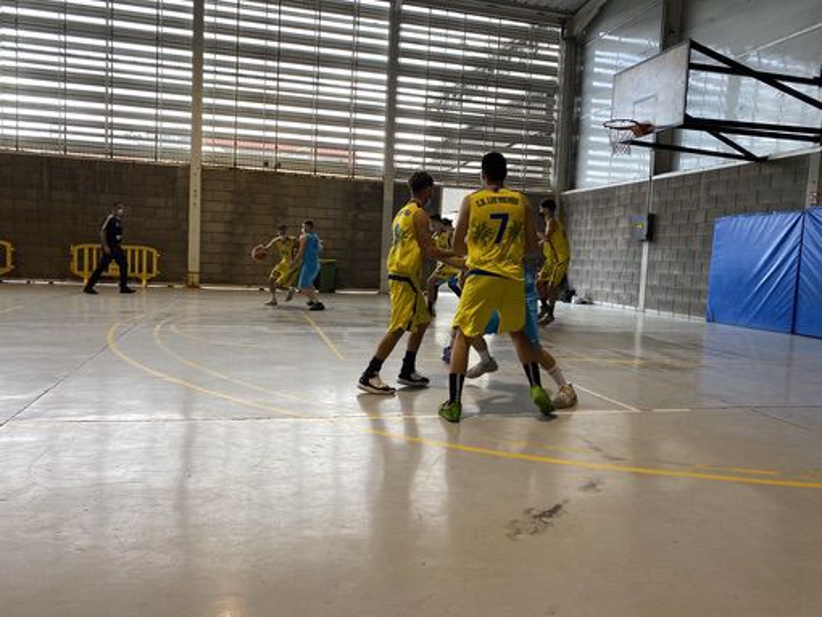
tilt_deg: -3.8
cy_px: 308
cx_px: 411
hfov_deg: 67.3
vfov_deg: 53.1
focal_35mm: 26
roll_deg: -2.9
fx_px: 618
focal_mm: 4.25
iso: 80
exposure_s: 1/100
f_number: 1.8
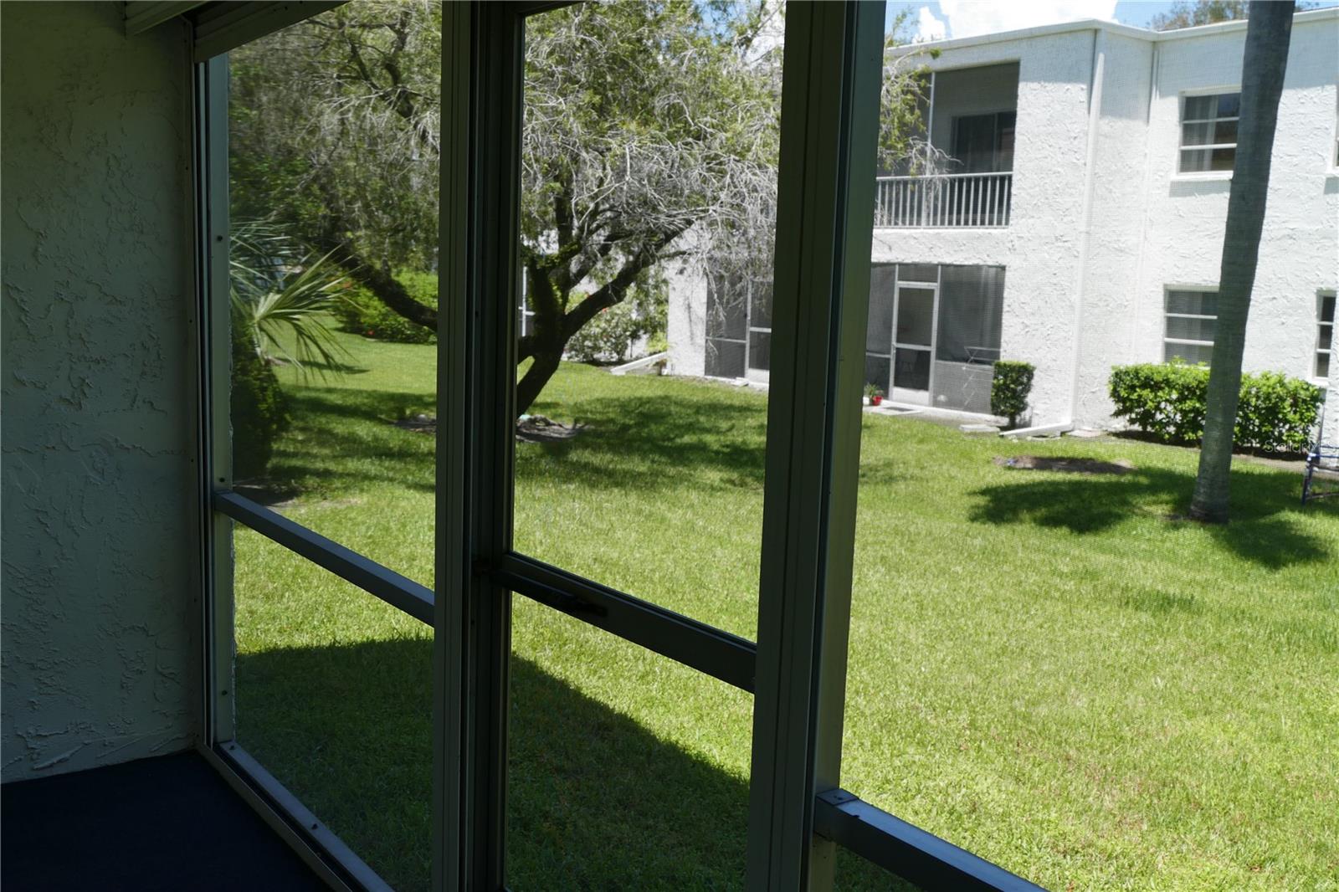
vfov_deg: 38.9
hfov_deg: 55.8
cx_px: 670
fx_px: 1264
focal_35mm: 34
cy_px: 446
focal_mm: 12.38
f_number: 3.1
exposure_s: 1/640
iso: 125
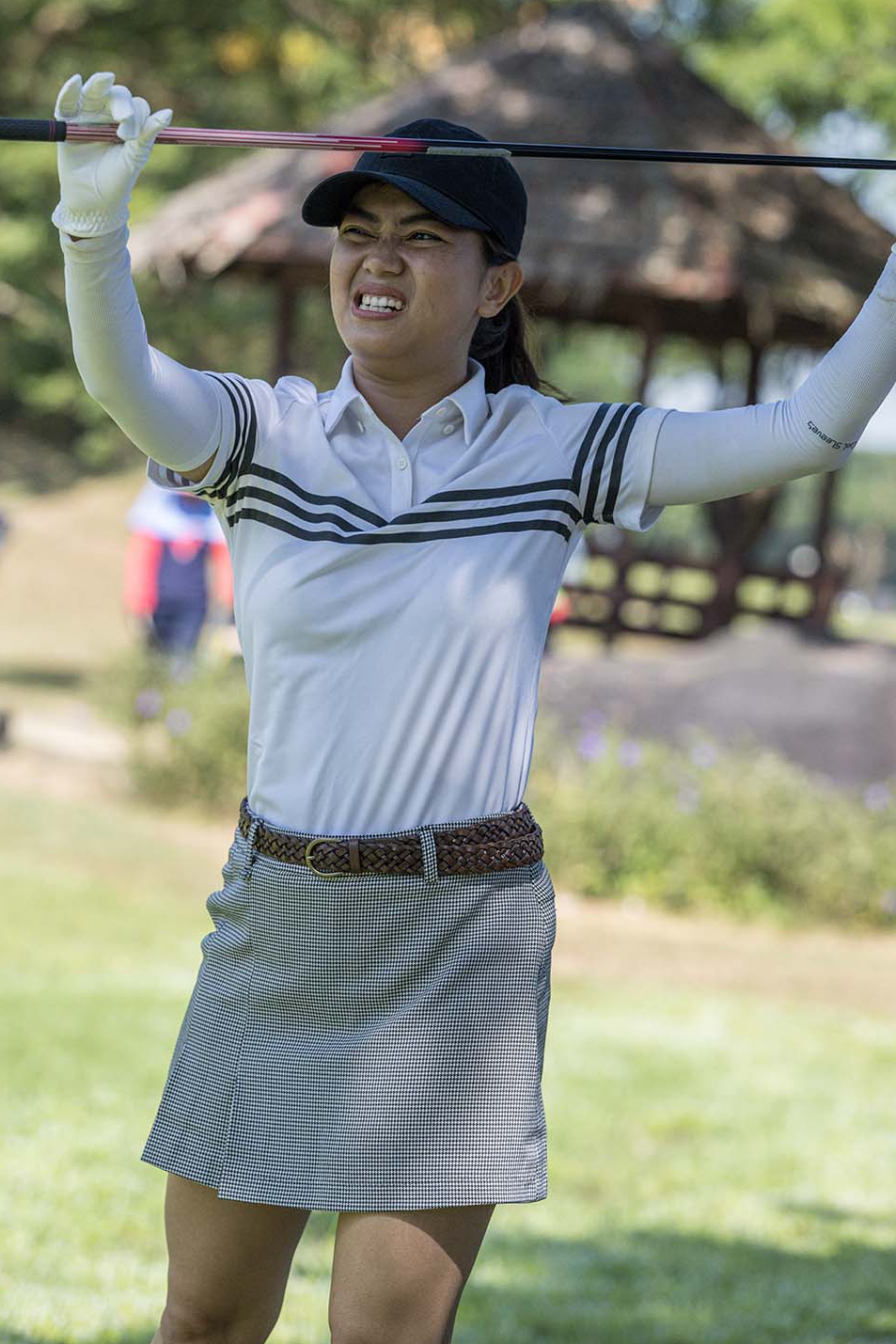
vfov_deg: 15.6
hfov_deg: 10.5
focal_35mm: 131
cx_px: 448
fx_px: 4889
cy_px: 673
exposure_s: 1/4000
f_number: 4.5
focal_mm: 130
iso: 560
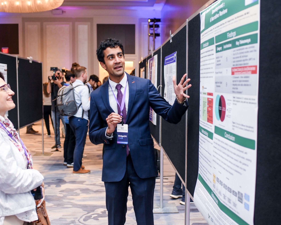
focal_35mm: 40
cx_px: 121
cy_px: 114
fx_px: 333
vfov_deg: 37.3
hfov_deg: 45.7
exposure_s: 1/250
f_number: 2.8
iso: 1600
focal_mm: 35
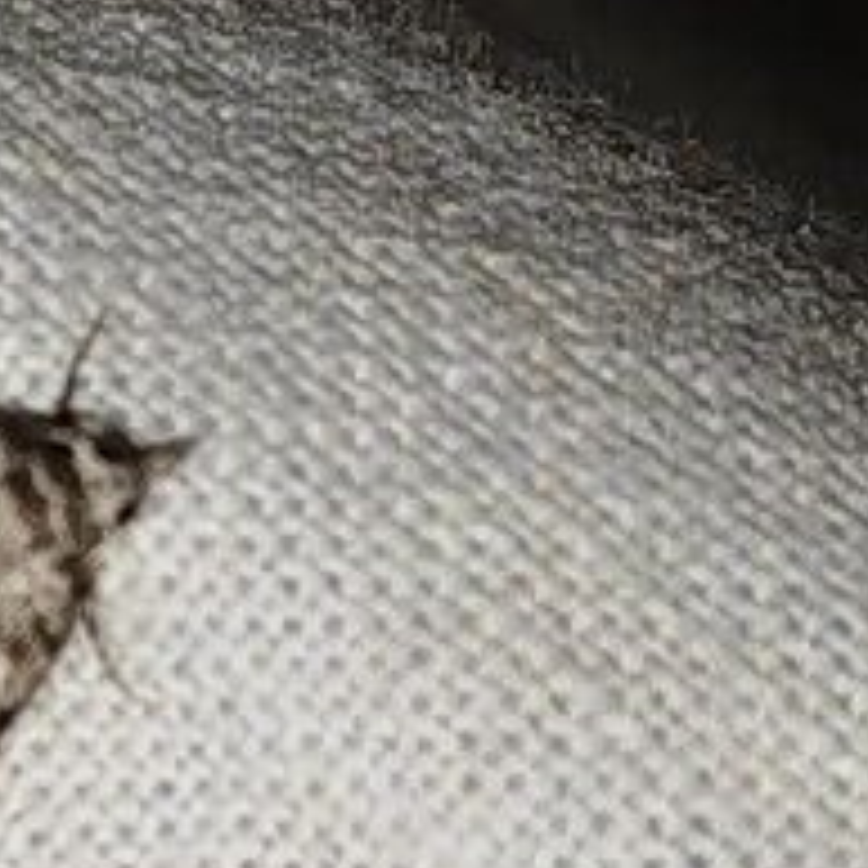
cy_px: 715
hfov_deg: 6.9
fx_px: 7149
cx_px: -184
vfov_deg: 6.9
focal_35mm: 252
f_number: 1.7
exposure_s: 1/50
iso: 80
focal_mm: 5.31
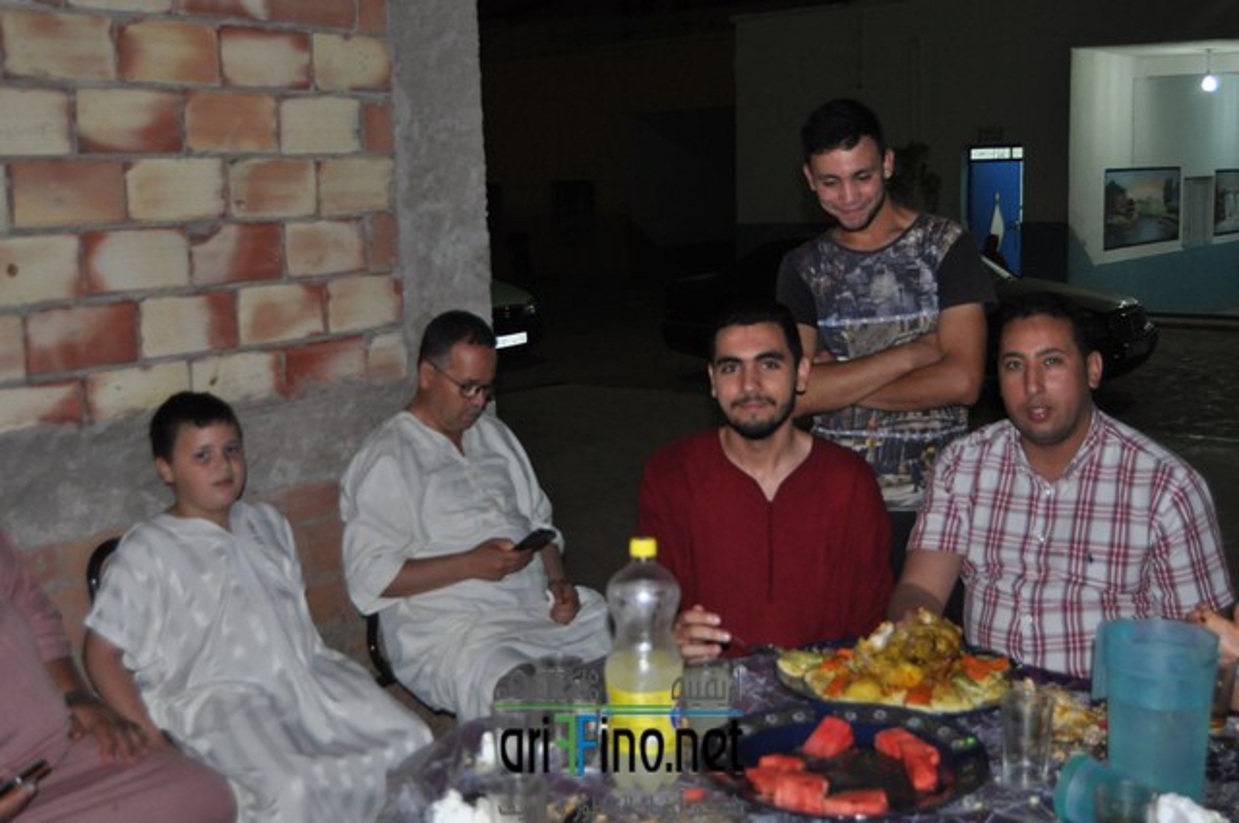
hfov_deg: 46.5
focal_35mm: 42
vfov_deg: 31.8
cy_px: 412
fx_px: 1444
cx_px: 620
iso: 800
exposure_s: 1/60
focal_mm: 28
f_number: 4
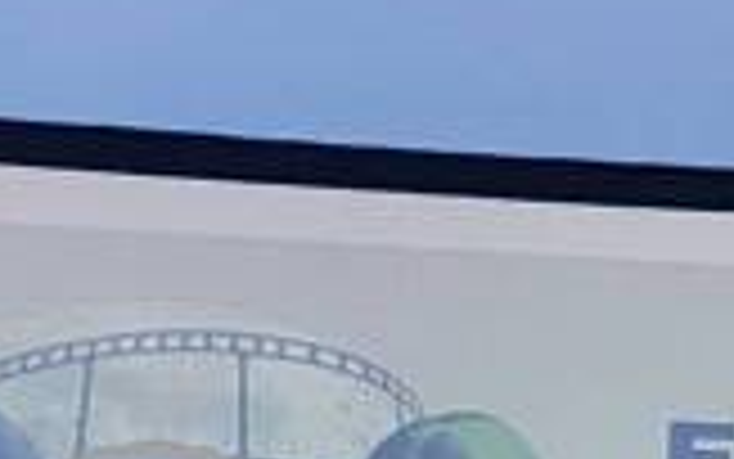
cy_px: 153
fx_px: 5463
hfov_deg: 7.6
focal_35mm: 273
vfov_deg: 4.8
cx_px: 1036
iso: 1250
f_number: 1.9
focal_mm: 6.12
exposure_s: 1/100
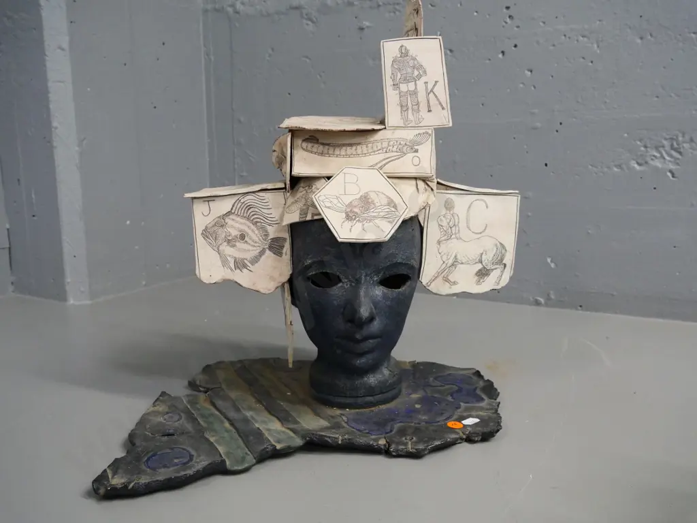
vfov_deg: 46.8
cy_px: 262
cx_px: 348
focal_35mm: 30
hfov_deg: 60.0
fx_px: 604
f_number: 5.6
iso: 1600
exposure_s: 1/50
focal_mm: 15
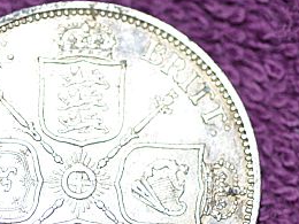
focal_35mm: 199
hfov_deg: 9.9
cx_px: 53
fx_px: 1719
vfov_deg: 7.5
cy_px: 160
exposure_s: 1/60
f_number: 3.5
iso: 500
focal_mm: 60
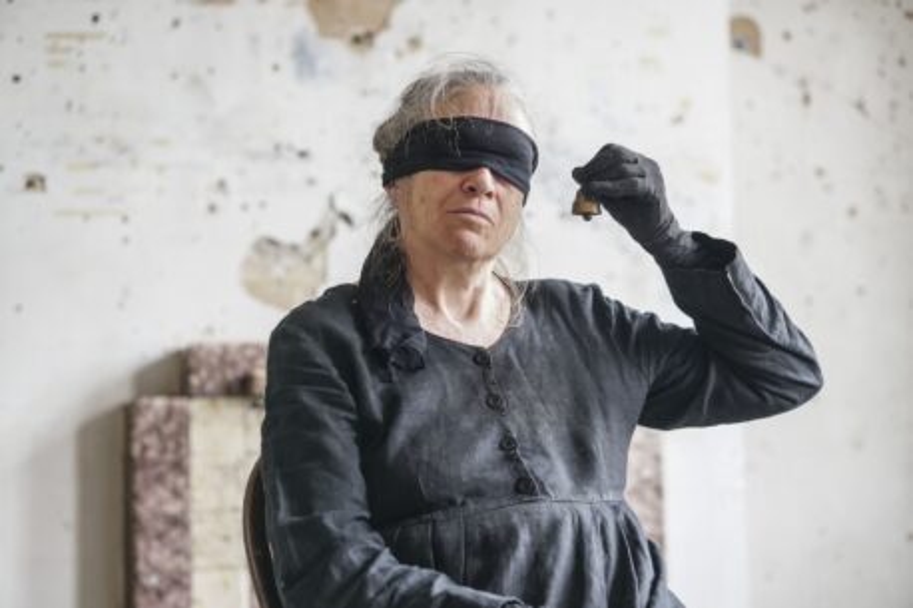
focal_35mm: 84
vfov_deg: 16.2
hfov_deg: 24.2
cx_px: 456
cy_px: 304
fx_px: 2129
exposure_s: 1/200
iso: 640
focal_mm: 56
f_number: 1.7
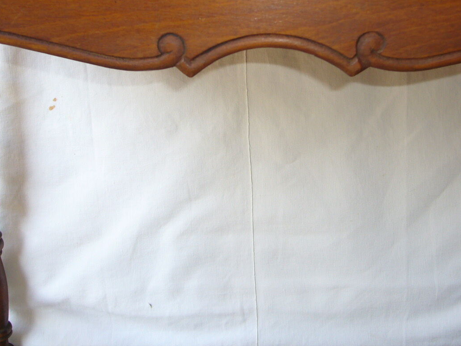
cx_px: 265
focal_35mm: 54
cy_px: 87
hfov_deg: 35.5
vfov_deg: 26.7
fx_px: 719
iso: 80
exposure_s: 1/60
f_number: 2.8
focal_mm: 5.8
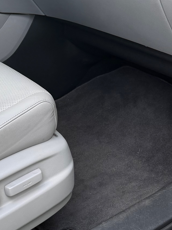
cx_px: 29
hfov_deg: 18.0
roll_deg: +4.4
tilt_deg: -20.3
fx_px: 537
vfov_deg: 23.8
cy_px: 48
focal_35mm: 81
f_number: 1.78
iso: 80
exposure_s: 1/757
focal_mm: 6.76
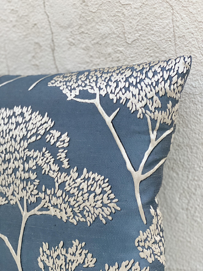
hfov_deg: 28.0
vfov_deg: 36.8
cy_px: 136
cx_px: 102
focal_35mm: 52
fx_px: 407
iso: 250
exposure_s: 1/118
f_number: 2
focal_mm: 6
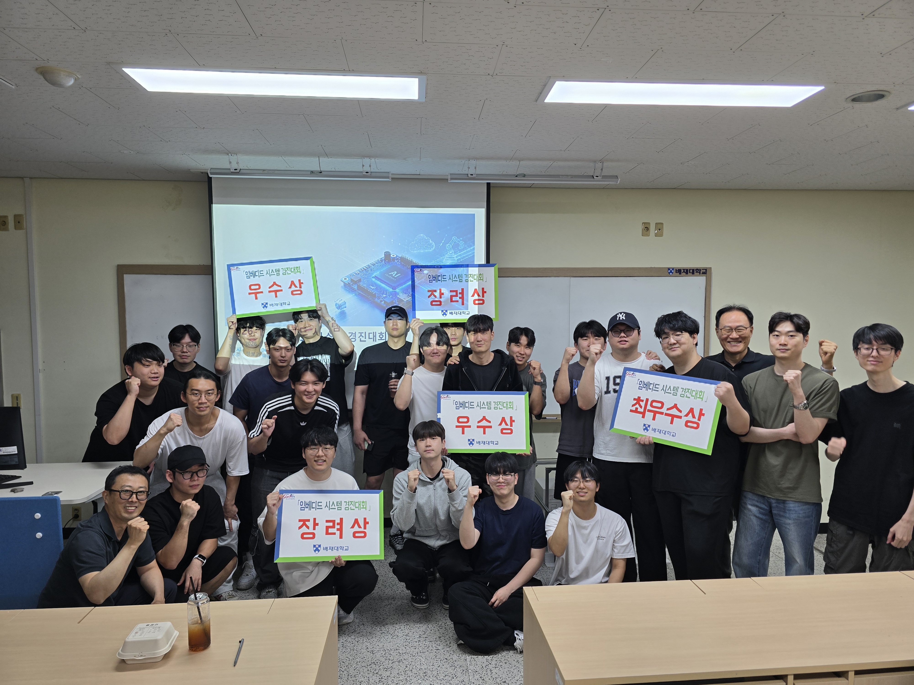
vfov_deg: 58.9
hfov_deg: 73.9
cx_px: 457
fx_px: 607
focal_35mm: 23
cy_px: 342
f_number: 1.7
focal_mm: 6.3
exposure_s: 1/120
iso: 50
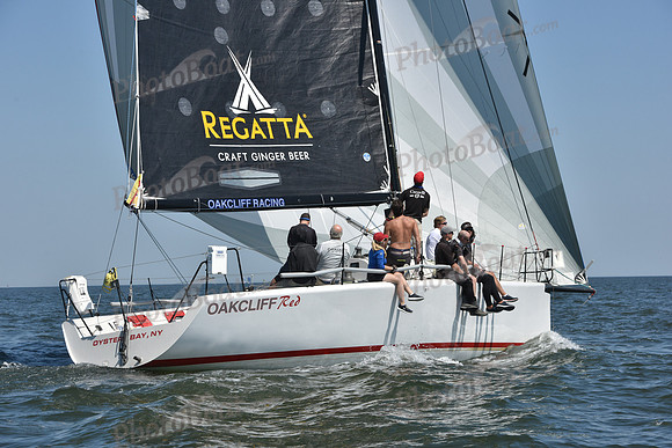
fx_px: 1904
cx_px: 336
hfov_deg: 20.0
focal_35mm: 102
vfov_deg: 13.4
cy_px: 224
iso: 250
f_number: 9
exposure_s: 1/1250
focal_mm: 102
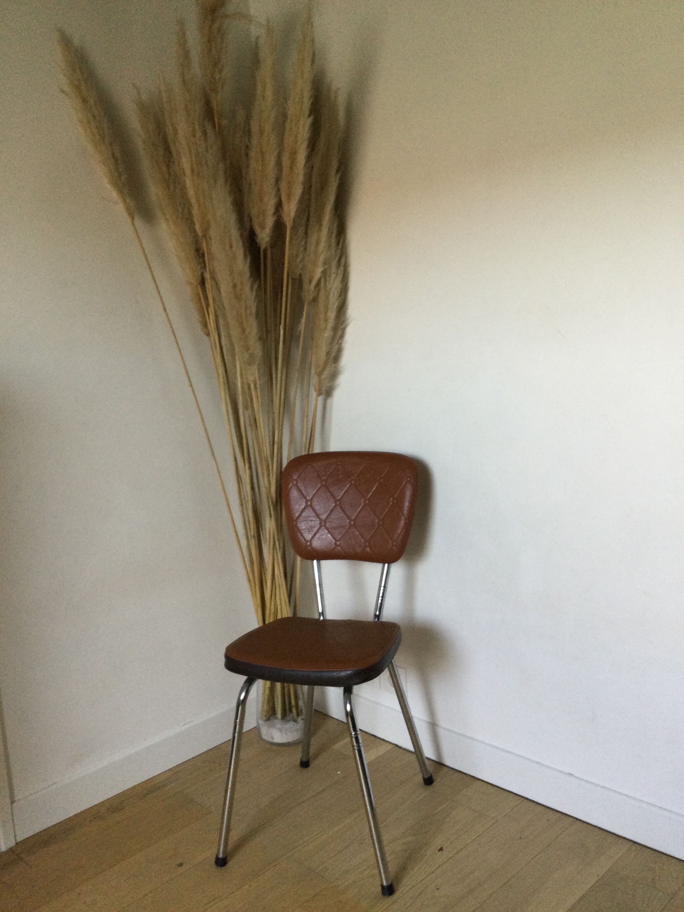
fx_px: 817
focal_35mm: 31
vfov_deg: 58.4
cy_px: 456
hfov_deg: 45.4
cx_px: 342
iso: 64
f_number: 2.4
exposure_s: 1/33
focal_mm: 3.3
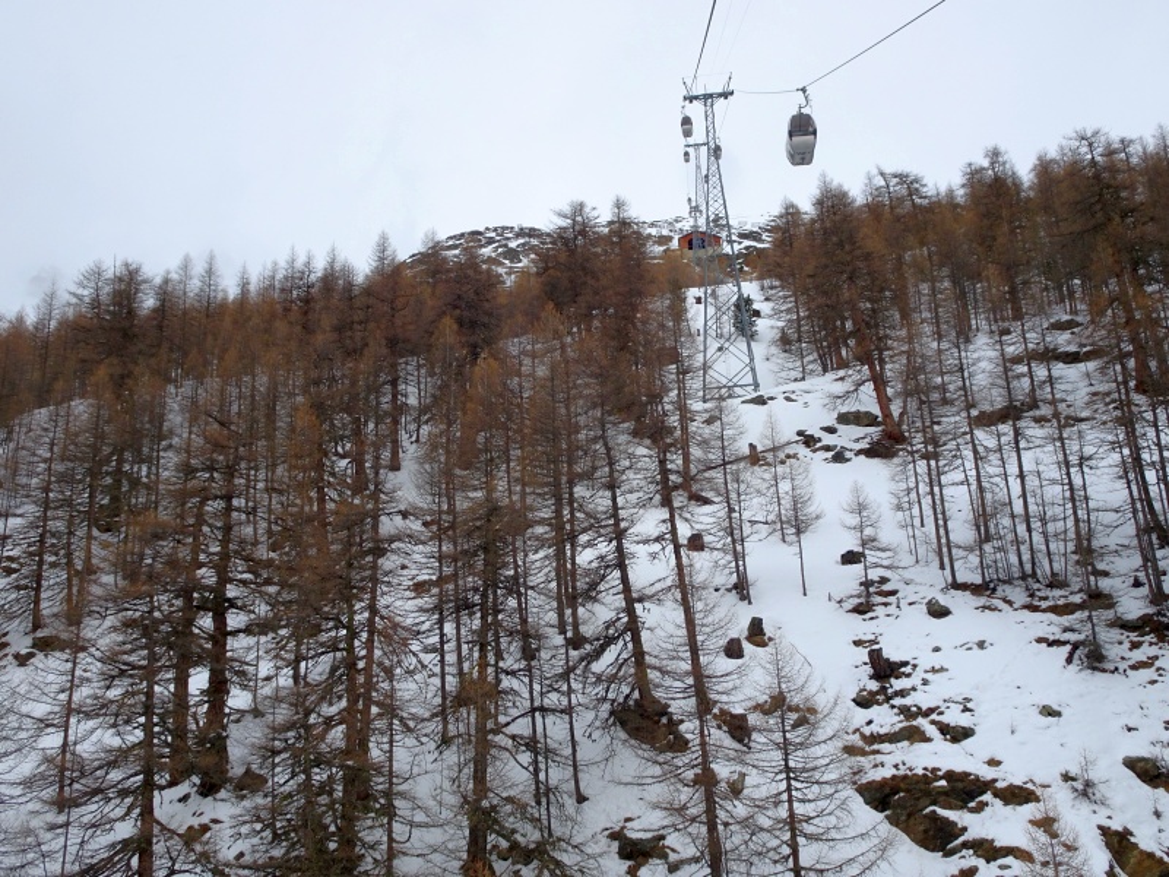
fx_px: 1081
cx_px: 584
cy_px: 438
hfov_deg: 56.8
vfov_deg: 44.2
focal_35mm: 32
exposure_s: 1/400
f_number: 4
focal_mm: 5.43
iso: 80
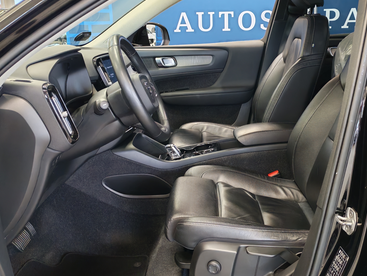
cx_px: 202
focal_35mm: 42
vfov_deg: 34.3
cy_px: 132
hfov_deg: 44.7
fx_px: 445
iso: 708
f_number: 1.9
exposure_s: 1/100
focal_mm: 6.12
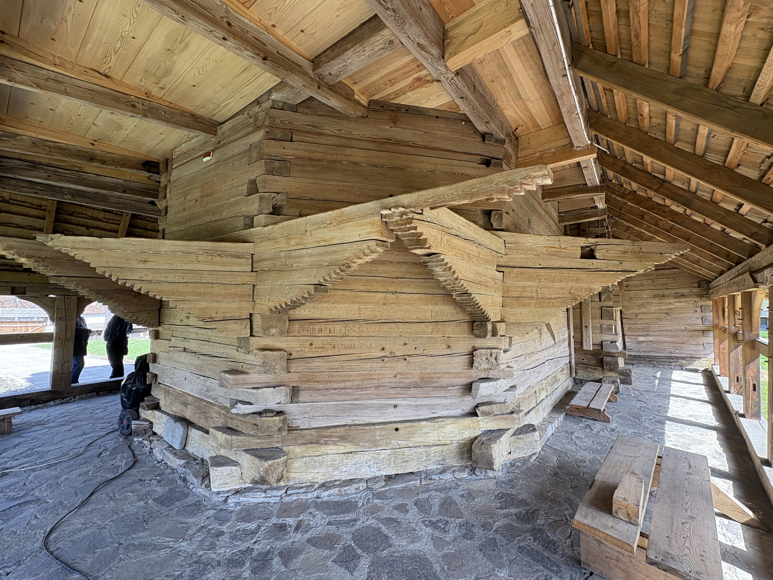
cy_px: 290
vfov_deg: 85.7
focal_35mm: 14
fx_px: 313
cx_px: 386
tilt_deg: +2.2
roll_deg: +1.0
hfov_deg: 102.1
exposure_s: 1/99
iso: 50
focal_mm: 2.22
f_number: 2.2
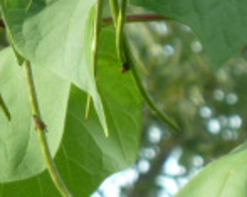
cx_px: 69
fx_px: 6982
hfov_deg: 2.0
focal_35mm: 957
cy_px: -199
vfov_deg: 1.6
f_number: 4.6
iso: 200
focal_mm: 37
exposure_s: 1/80
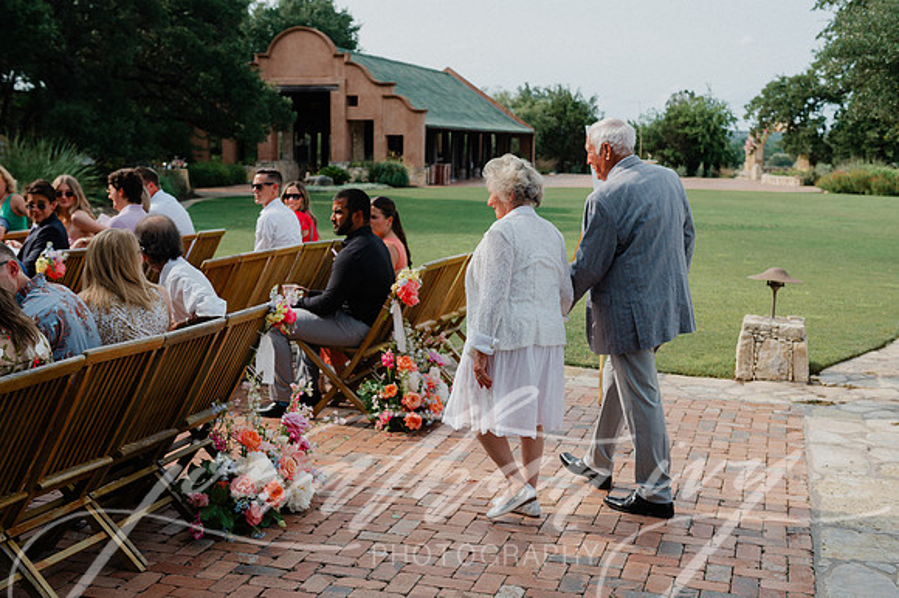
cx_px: 450
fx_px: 1123
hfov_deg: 43.6
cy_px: 299
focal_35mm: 45
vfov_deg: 29.8
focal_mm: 45
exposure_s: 1/400
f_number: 5.6
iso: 100
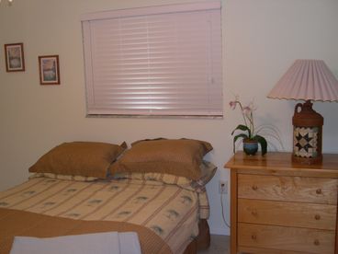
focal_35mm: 38
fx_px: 371
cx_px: 169
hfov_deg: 49.0
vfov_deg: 37.7
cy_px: 127
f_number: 2.8
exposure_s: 1/30
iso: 100
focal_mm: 8
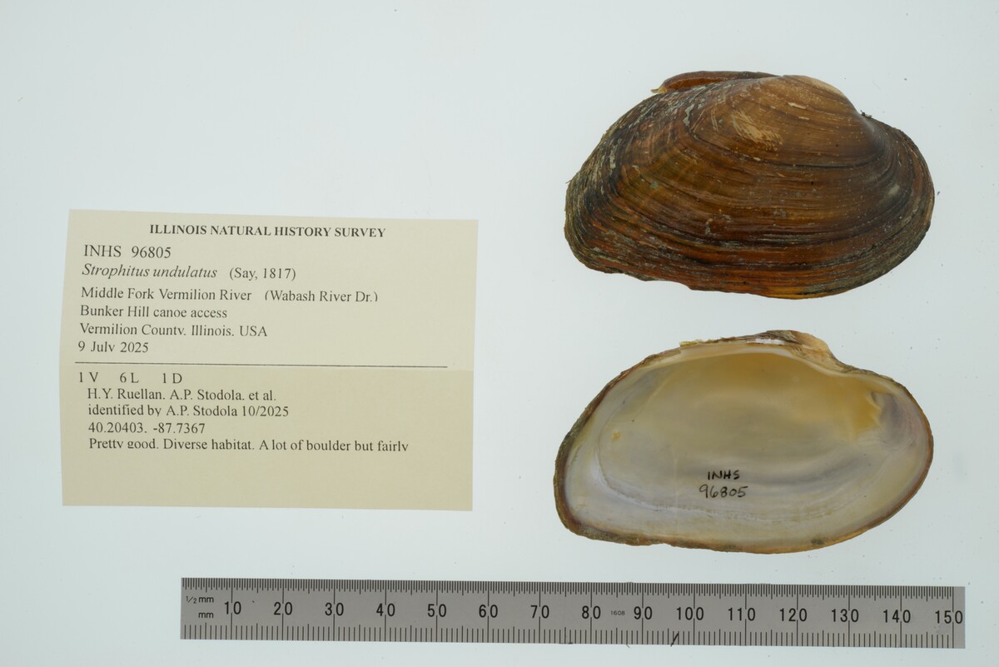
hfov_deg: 33.4
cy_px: 334
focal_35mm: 60
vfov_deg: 22.6
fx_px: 1666
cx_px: 500
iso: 100
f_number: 32
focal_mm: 60
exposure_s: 1/10
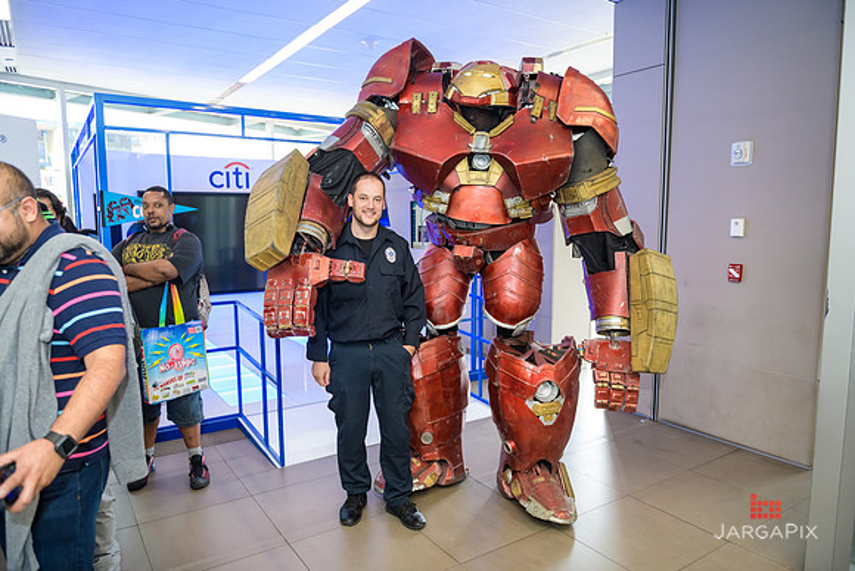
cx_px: 428
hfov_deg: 73.7
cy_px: 286
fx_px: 570
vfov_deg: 53.2
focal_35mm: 24
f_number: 3.2
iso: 800
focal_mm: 24
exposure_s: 1/125
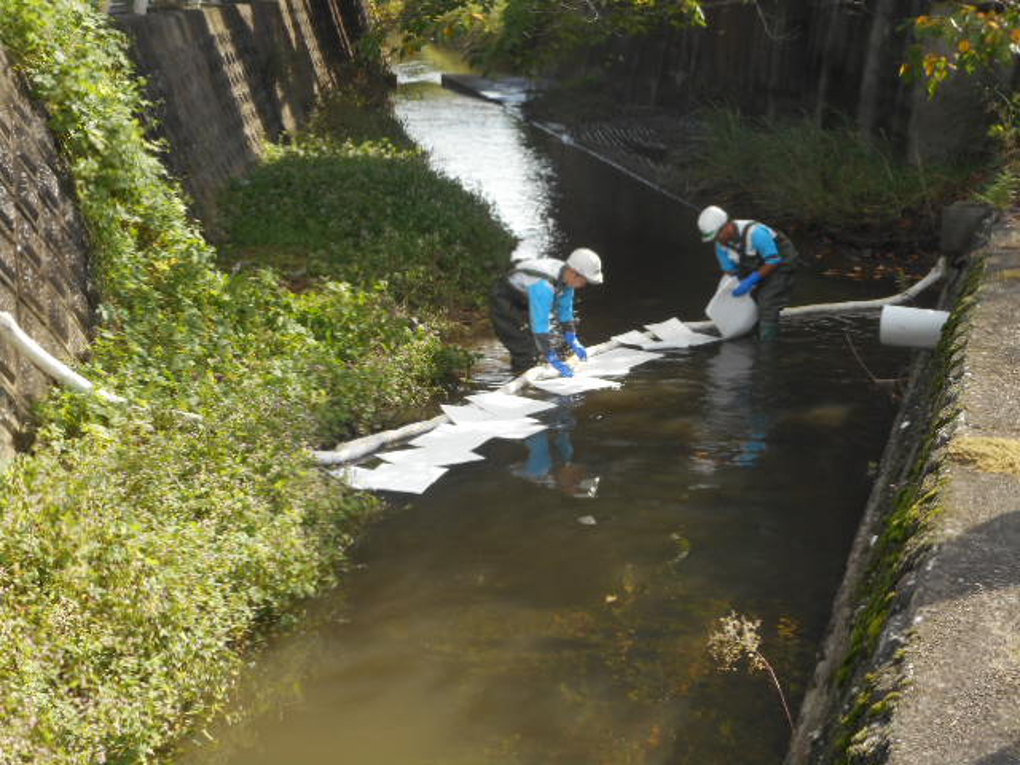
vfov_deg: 21.9
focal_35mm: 67
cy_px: 382
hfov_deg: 29.0
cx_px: 510
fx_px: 1974
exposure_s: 1/125
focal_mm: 12
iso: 80
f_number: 5.3
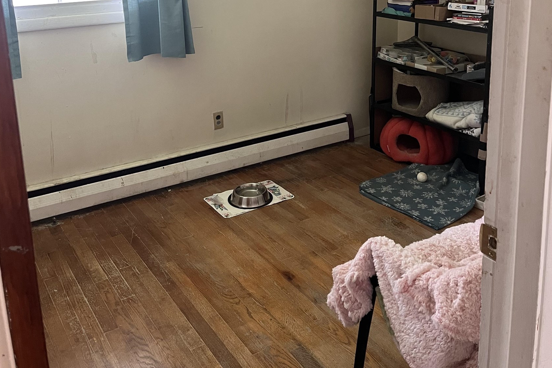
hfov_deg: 51.9
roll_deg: +1.3
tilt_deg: -12.1
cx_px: 279
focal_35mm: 37
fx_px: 567
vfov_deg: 34.7
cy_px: 67
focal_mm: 5.1
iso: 400
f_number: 1.6
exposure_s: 1/60
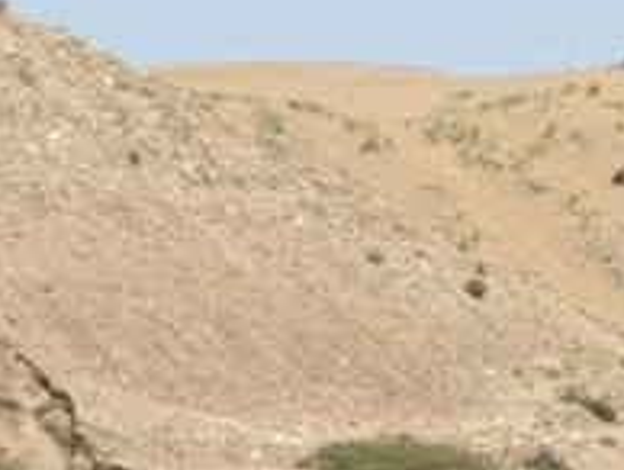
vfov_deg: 9.4
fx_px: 2852
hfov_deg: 12.2
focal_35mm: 158
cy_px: 190
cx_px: 714
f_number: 1.78
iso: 64
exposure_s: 1/6536
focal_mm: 6.76
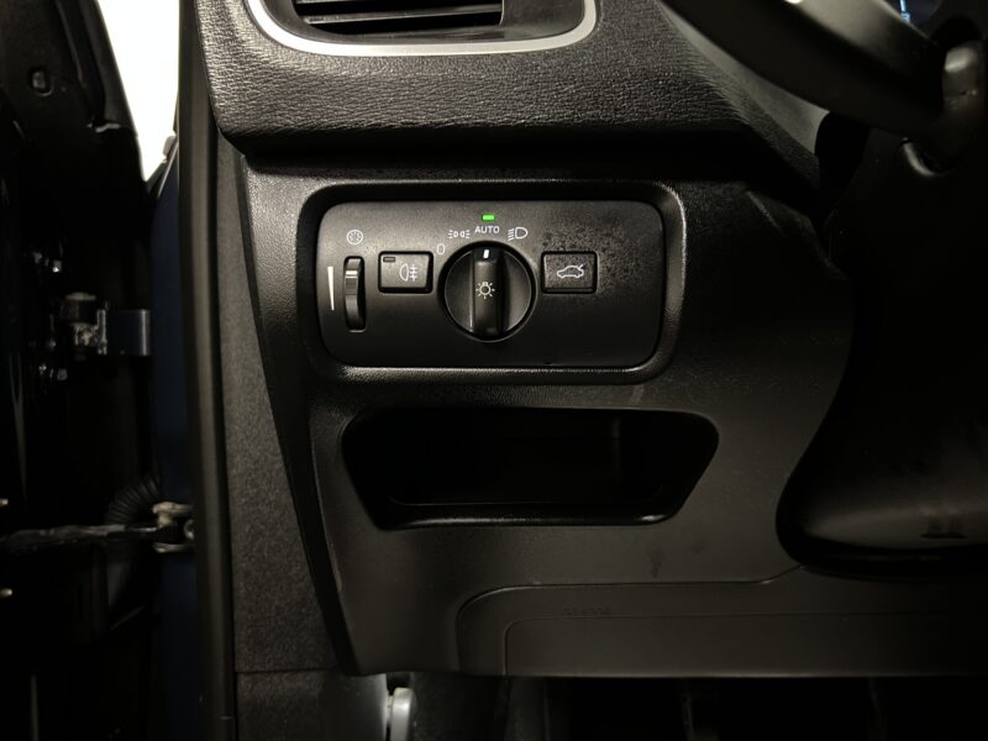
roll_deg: +0.1
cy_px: 370
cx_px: 494
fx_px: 742
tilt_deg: -6.6
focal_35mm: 26
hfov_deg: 67.3
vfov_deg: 53.1
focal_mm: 5.7
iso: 640
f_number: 1.5
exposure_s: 1/25
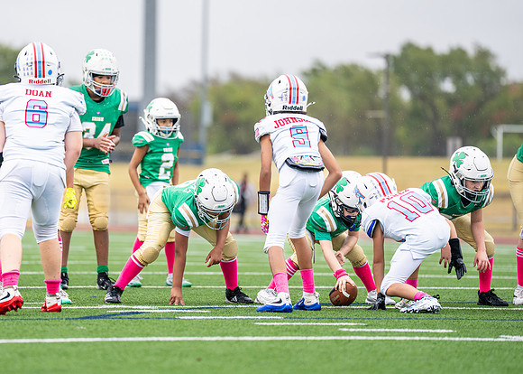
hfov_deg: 7.8
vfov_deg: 5.6
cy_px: 188
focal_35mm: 257
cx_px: 182
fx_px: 3815
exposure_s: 1/1000
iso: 400
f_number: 2.8
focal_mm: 200
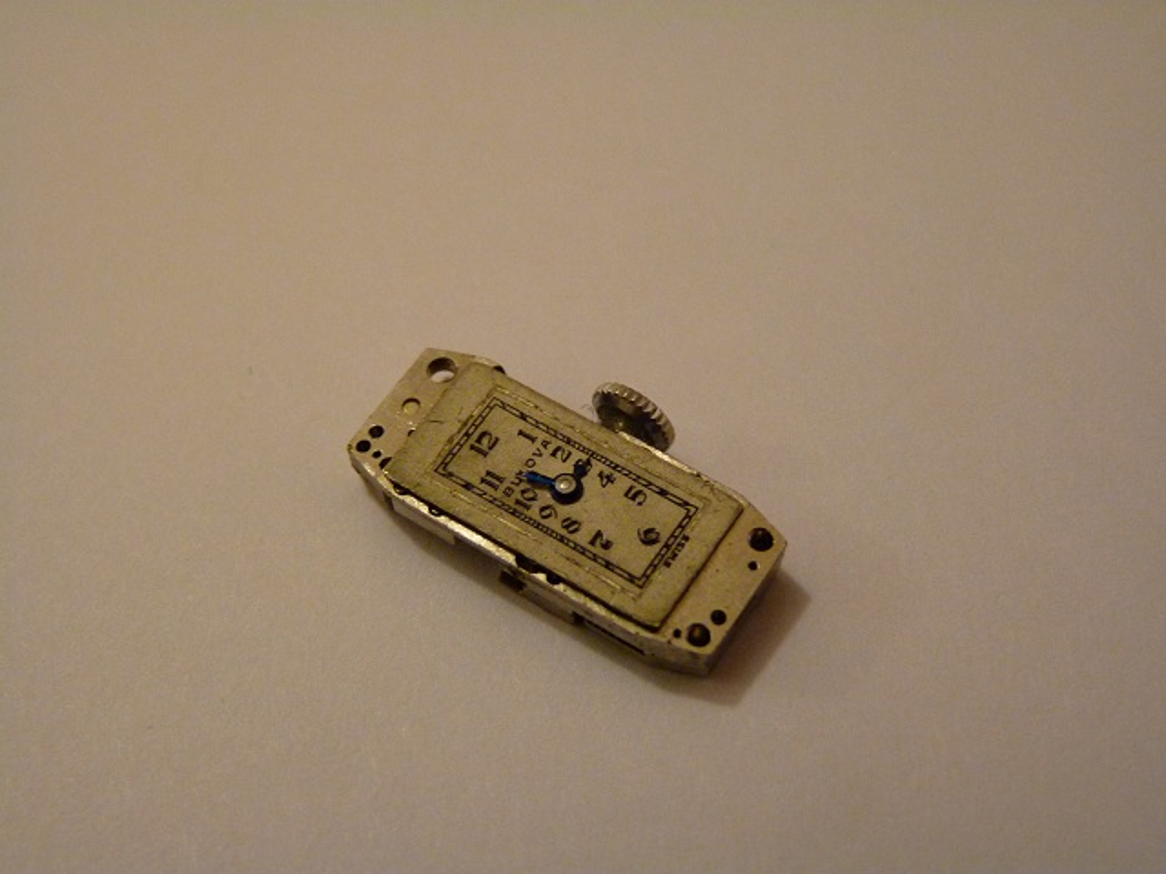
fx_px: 1853
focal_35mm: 55
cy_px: 437
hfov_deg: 34.9
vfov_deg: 26.6
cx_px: 583
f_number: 3.2
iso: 400
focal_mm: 9.9
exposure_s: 1/15
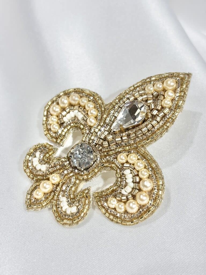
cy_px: 138
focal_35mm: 52
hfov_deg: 28.0
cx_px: 103
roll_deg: -1.2
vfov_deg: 36.8
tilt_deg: -43.0
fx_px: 413
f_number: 1.6
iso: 32
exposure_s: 1/229
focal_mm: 5.96
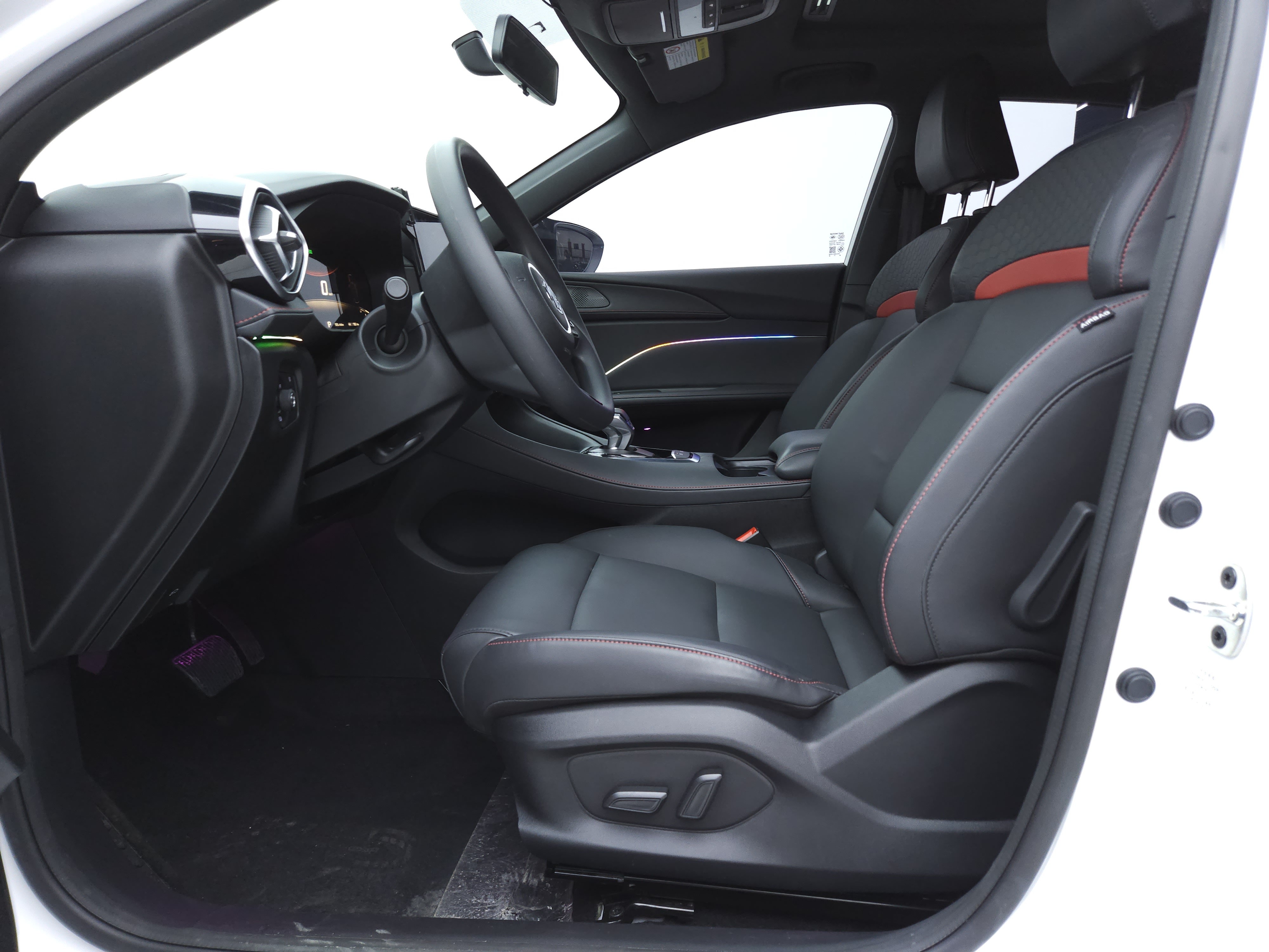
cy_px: 476
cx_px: 634
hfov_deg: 73.9
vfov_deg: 58.9
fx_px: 843
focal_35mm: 23
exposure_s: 1/60
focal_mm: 5.4
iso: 200
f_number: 1.8
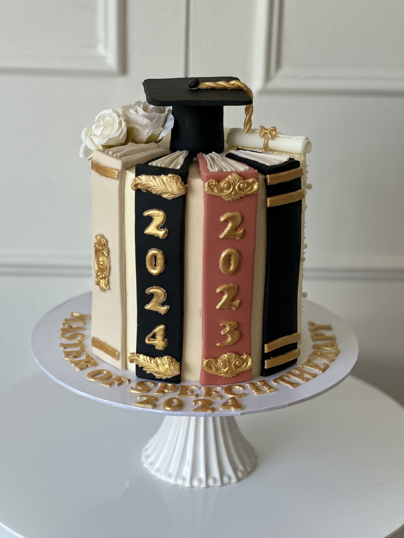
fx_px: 1198
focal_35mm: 77
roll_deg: -1.4
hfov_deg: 19.1
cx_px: 202
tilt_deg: -18.4
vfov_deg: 25.3
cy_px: 269
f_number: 2.8
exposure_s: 1/121
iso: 160
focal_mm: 9
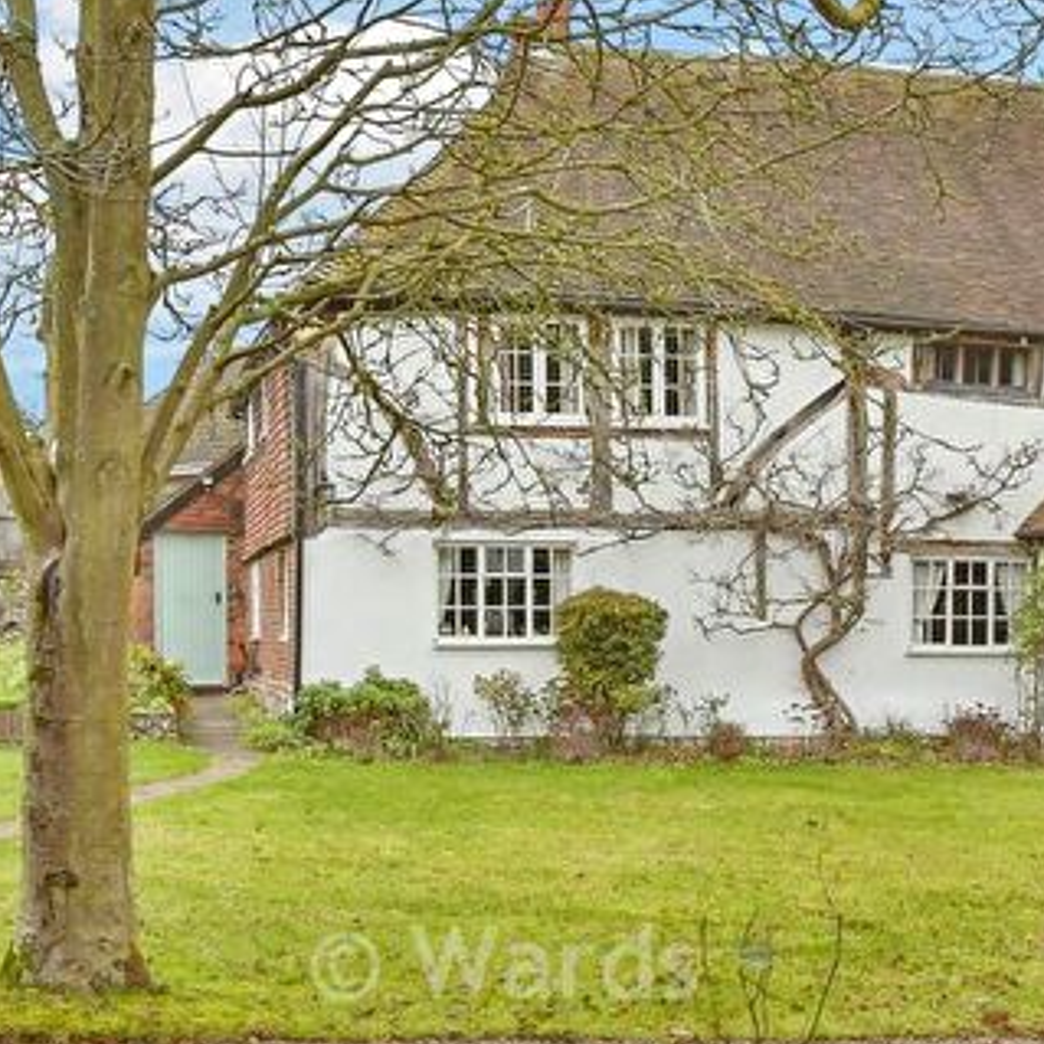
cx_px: 1054
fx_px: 1911
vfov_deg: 30.5
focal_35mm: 56
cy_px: 440
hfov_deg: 28.6
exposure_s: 1/160
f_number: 5
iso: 500
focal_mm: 20
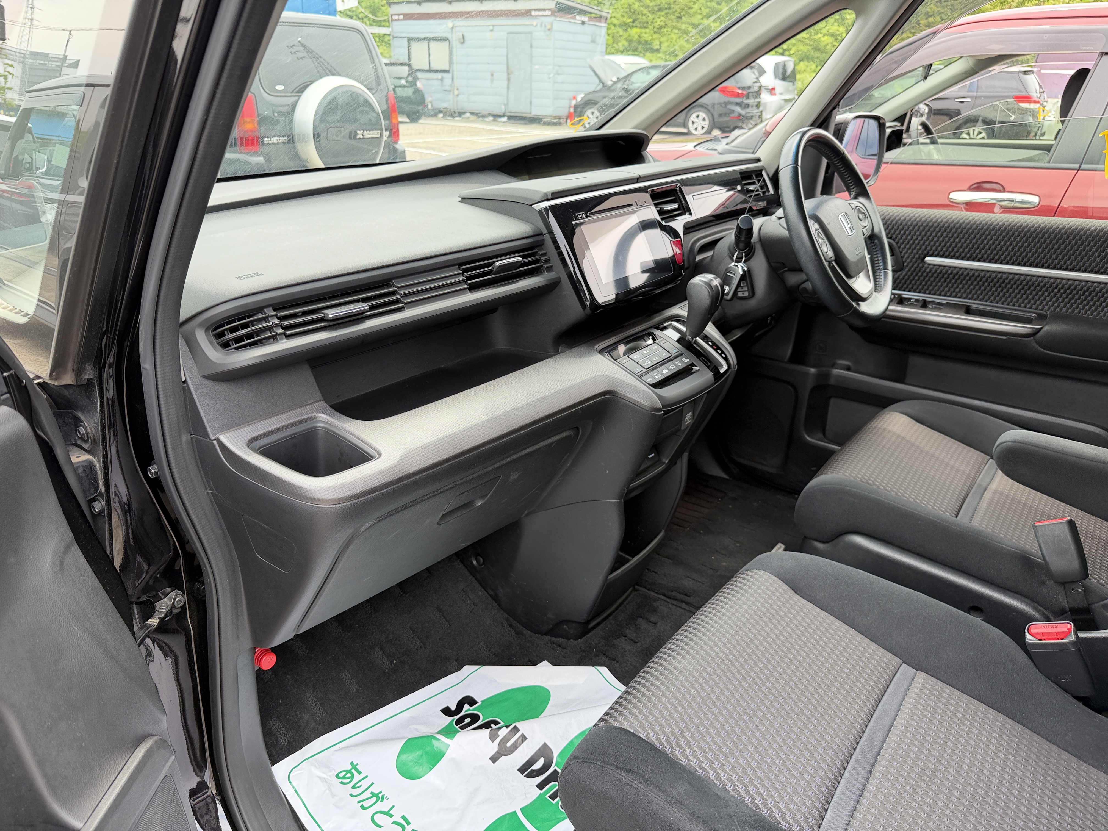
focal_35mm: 24
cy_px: 416
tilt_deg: -25.4
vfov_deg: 56.8
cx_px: 554
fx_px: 768
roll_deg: +0.0
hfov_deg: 71.6
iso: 80
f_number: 1.78
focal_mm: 6.76
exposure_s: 1/286
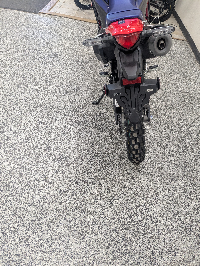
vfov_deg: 65.3
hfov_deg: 51.4
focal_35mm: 27
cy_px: 133
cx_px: 100
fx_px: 208
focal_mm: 4.38
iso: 289
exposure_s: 1/120
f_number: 1.73
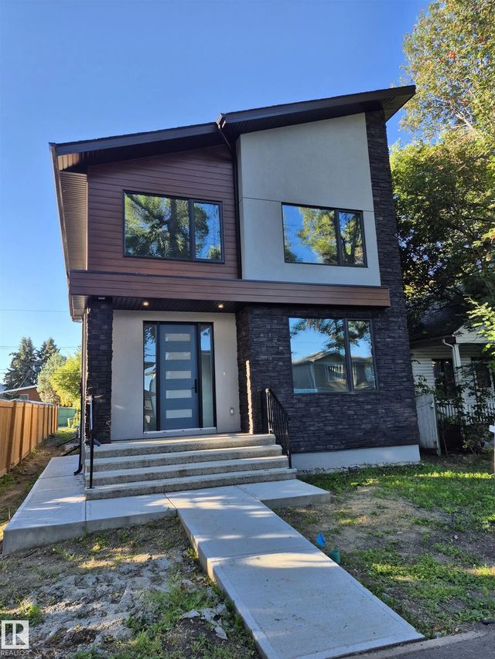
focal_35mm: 23
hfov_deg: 58.9
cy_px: 330
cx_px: 248
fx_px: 438
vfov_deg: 73.9
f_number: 1.8
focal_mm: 5.4
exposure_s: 1/315
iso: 25
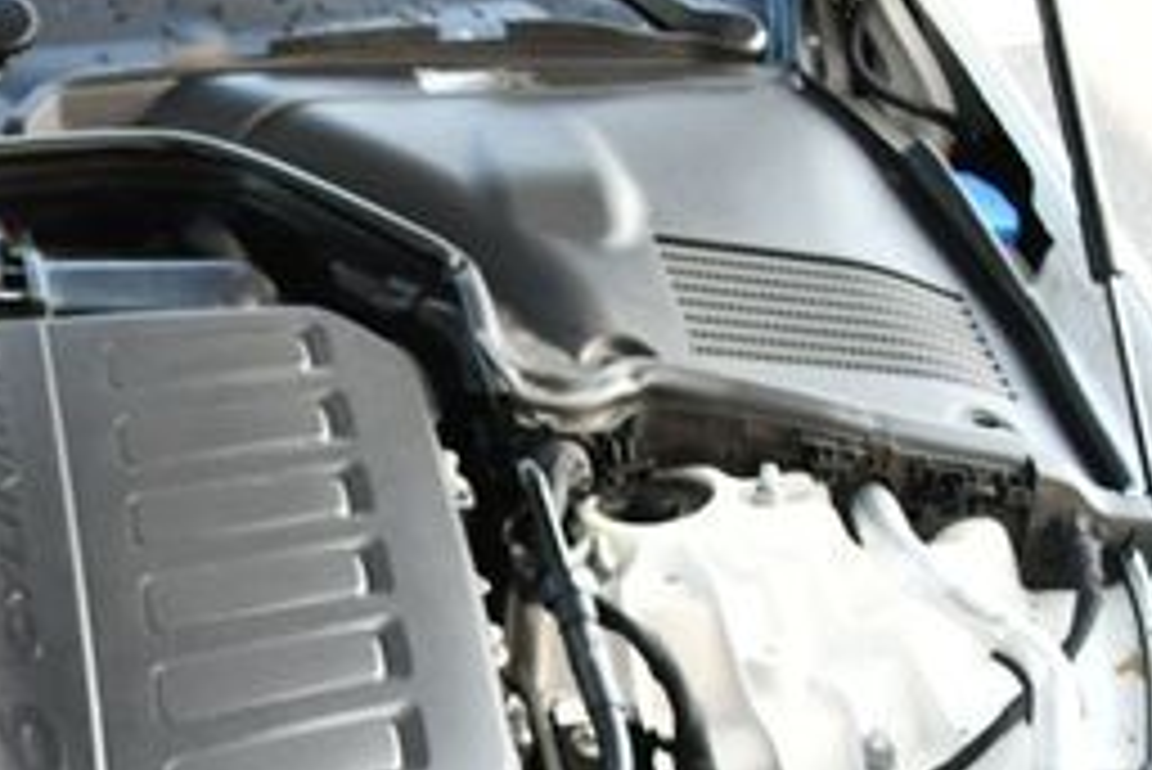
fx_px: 2882
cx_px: -252
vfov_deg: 14.7
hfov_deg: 21.0
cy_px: 950
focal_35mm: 90
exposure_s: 1/250
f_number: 3.5
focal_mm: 18
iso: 720
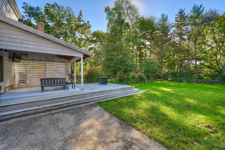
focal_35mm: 14
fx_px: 87
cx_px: 112
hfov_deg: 104.3
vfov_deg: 81.2
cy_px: 75
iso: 100
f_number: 10
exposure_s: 1/15
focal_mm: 14
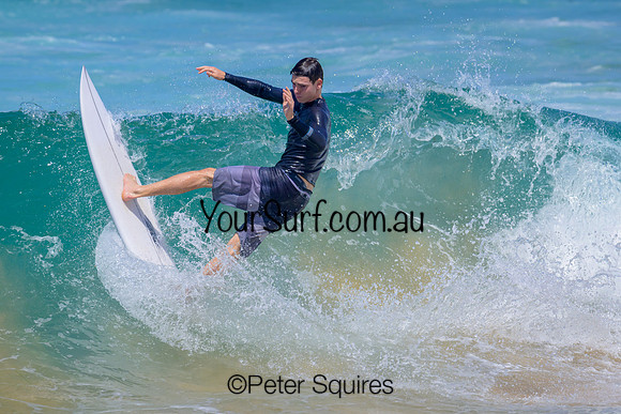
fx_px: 8982
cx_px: 359
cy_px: 239
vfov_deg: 2.6
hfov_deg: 4.0
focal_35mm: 521
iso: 720
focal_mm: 450
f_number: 11
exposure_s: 1/2000
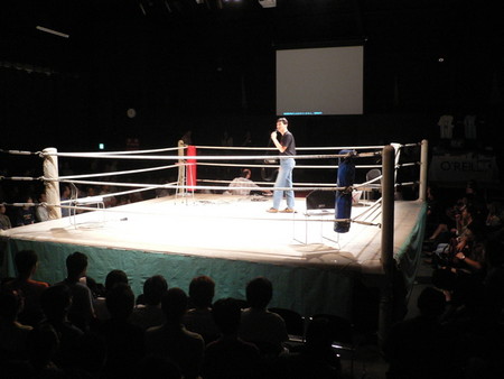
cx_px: 252
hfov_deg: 52.6
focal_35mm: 35
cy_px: 190
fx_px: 510
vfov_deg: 40.7
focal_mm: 5.8
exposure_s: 1/15
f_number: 2.8
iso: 200
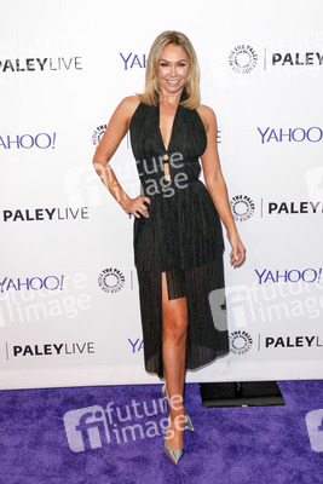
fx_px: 457
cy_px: 242
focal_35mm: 34
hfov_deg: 38.9
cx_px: 162
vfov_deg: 55.8
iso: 640
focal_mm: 34
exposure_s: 1/400
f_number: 4.5
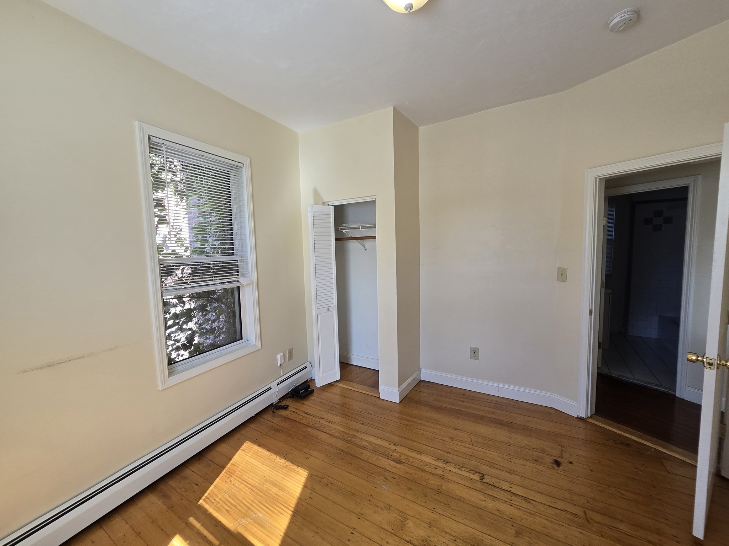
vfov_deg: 89.9
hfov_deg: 106.2
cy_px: 273
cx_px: 364
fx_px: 274
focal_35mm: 13
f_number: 2.2
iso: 64
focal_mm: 2.2
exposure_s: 1/120
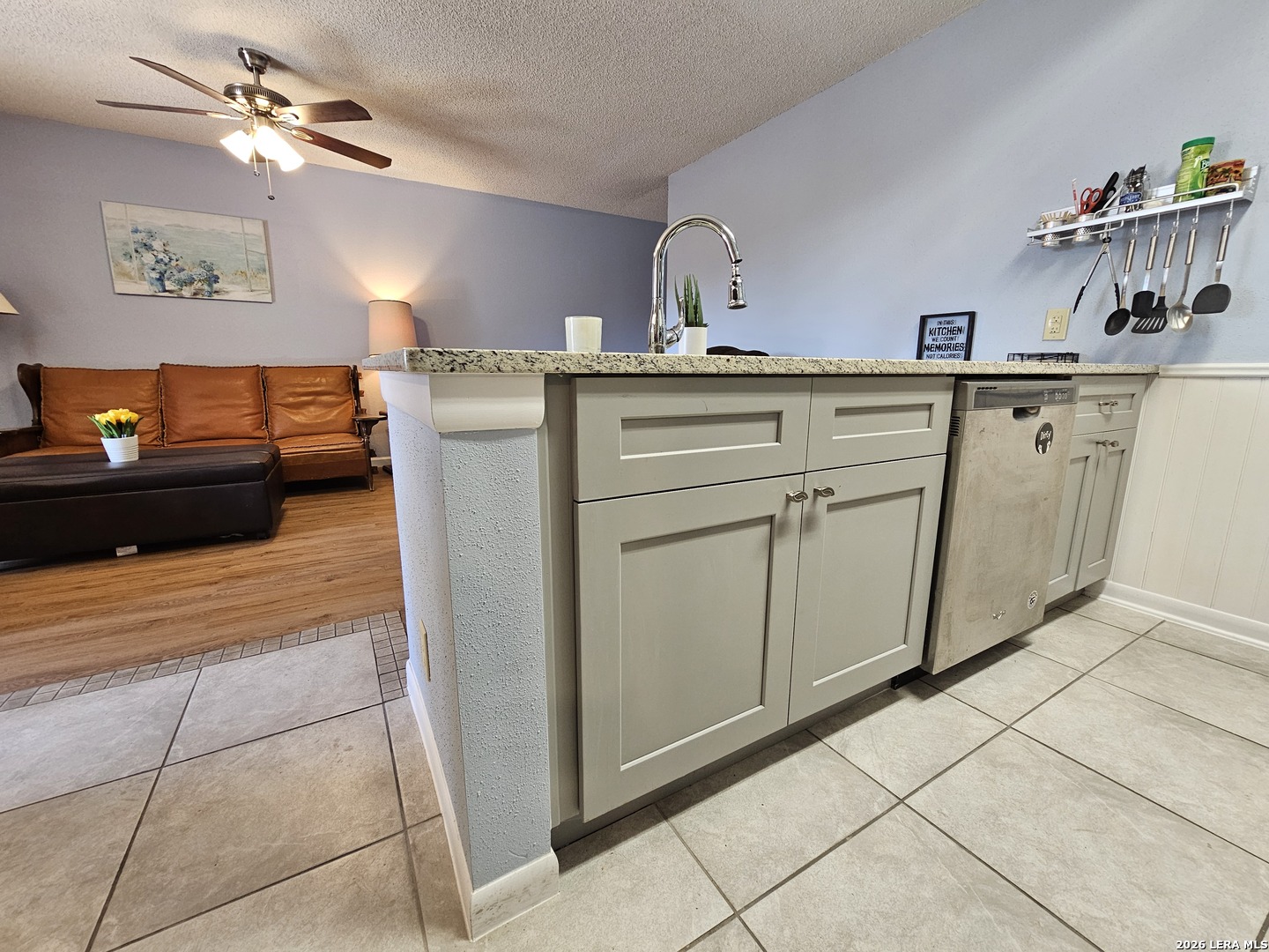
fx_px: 477
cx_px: 634
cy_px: 476
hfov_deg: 106.2
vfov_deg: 89.9
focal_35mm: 13
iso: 200
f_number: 2.2
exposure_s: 1/60
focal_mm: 2.2
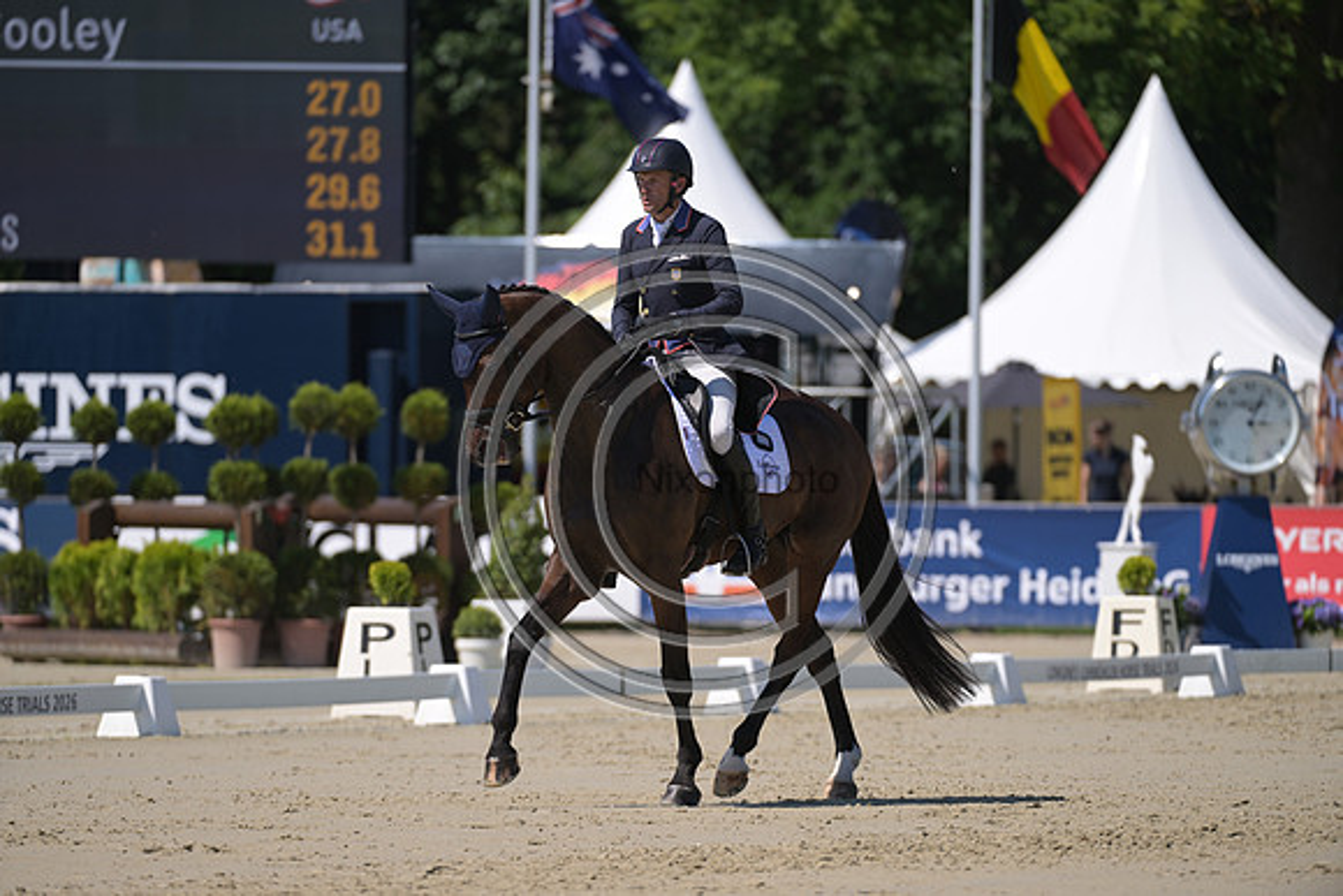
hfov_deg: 5.9
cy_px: 448
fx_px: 13059
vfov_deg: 3.9
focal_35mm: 350
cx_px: 672
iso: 160
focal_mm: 350
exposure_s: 1/1250
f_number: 5
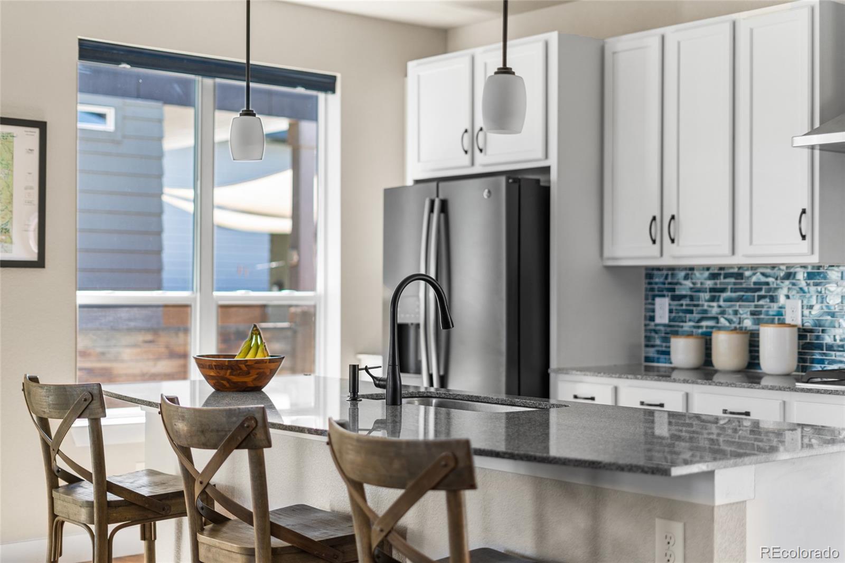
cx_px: 422
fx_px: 1173
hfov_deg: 39.6
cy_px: 282
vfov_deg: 27.0
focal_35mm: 50
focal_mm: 50
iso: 125
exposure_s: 1/40
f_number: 1.8
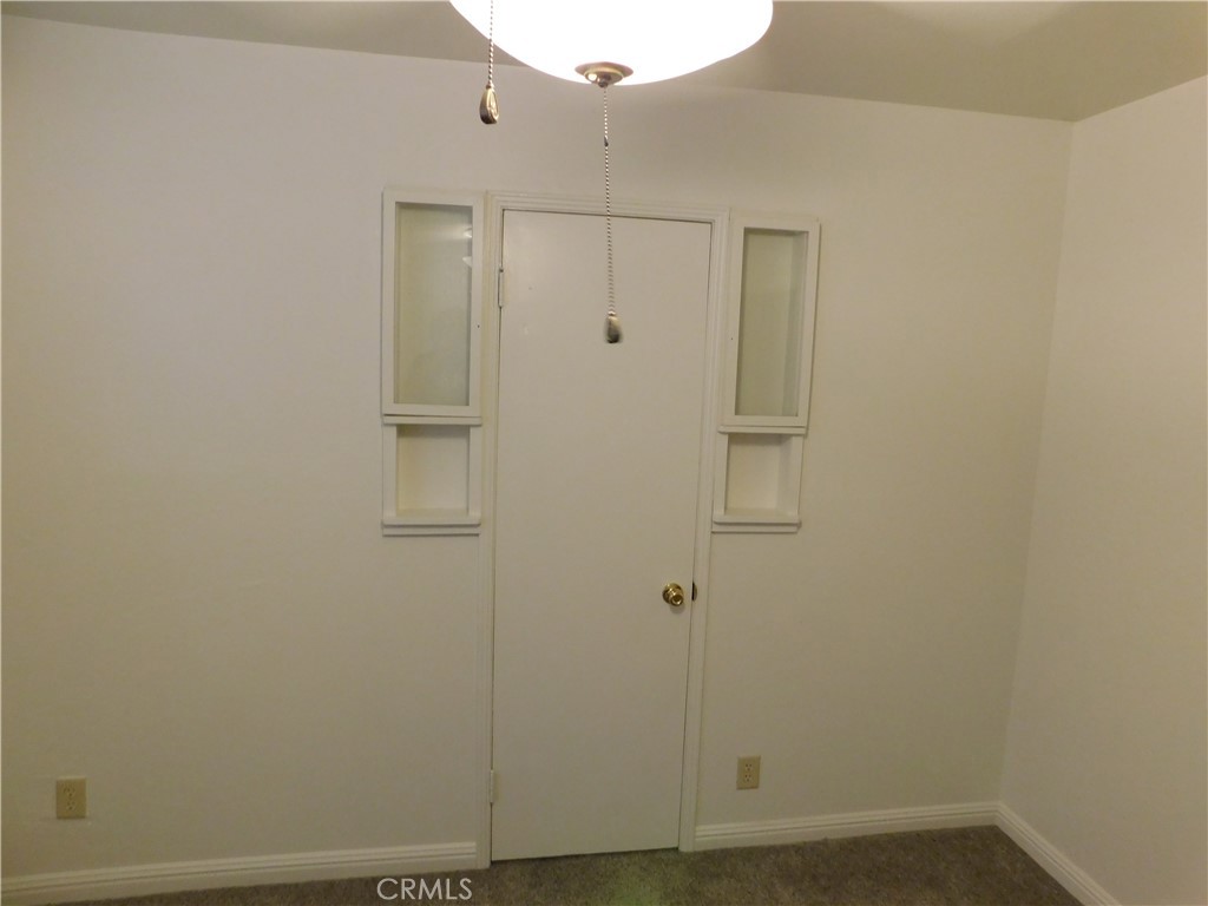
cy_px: 453
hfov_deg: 73.9
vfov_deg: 58.9
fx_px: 803
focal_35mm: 23
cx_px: 604
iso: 280
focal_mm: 4
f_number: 3
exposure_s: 1/30
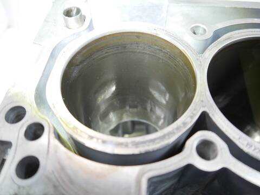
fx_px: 225
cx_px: 130
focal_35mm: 30
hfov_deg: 60.0
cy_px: 98
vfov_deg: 46.8
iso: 1600
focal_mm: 15
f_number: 3.5
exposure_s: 1/60
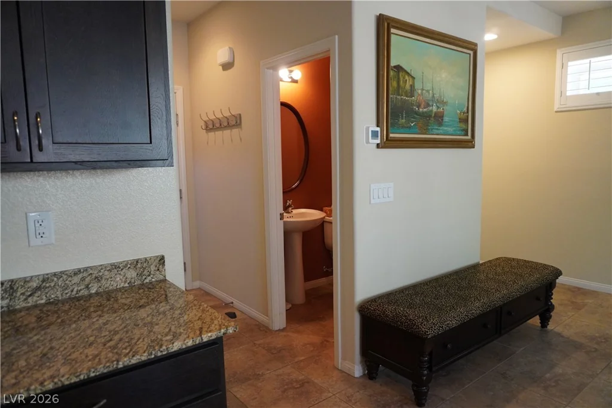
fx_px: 408
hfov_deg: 73.7
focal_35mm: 24
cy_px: 204
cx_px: 306
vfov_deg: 53.1
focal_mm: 16
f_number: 3.5
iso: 2500
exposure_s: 1/160
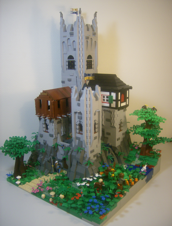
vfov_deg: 51.1
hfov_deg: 40.0
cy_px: 113
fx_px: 236
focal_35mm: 36
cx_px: 86
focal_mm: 6
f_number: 2.8
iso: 118
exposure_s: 1/64
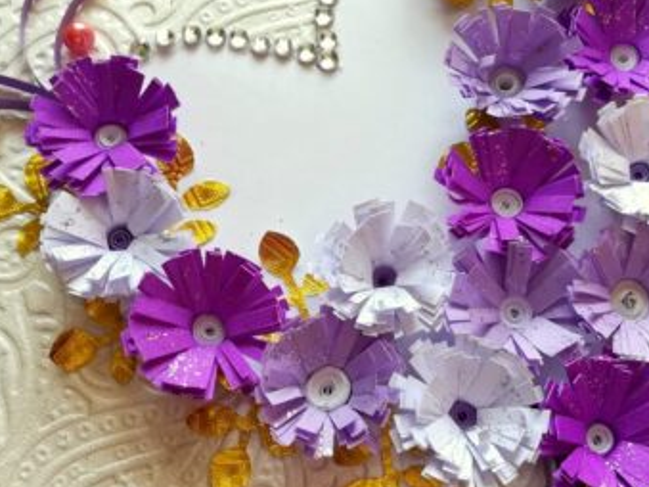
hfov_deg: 41.3
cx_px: 322
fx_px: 862
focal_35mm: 46
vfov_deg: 31.5
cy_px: 263
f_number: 2.2
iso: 50
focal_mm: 3.83
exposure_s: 1/50
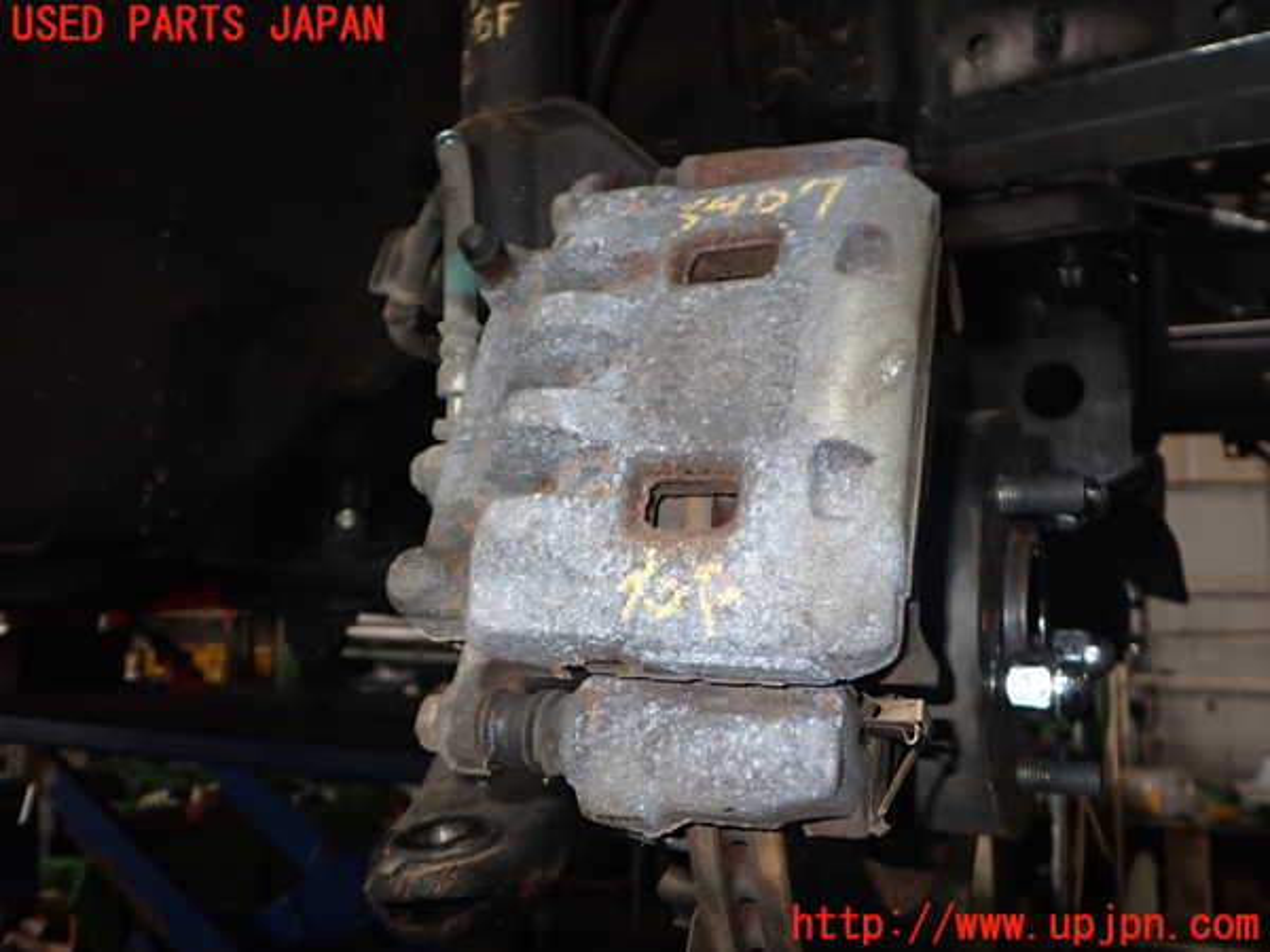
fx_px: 1101
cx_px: 635
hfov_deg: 60.0
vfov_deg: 46.8
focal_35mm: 30
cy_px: 476
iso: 320
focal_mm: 5.4
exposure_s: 1/30
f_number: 6.3
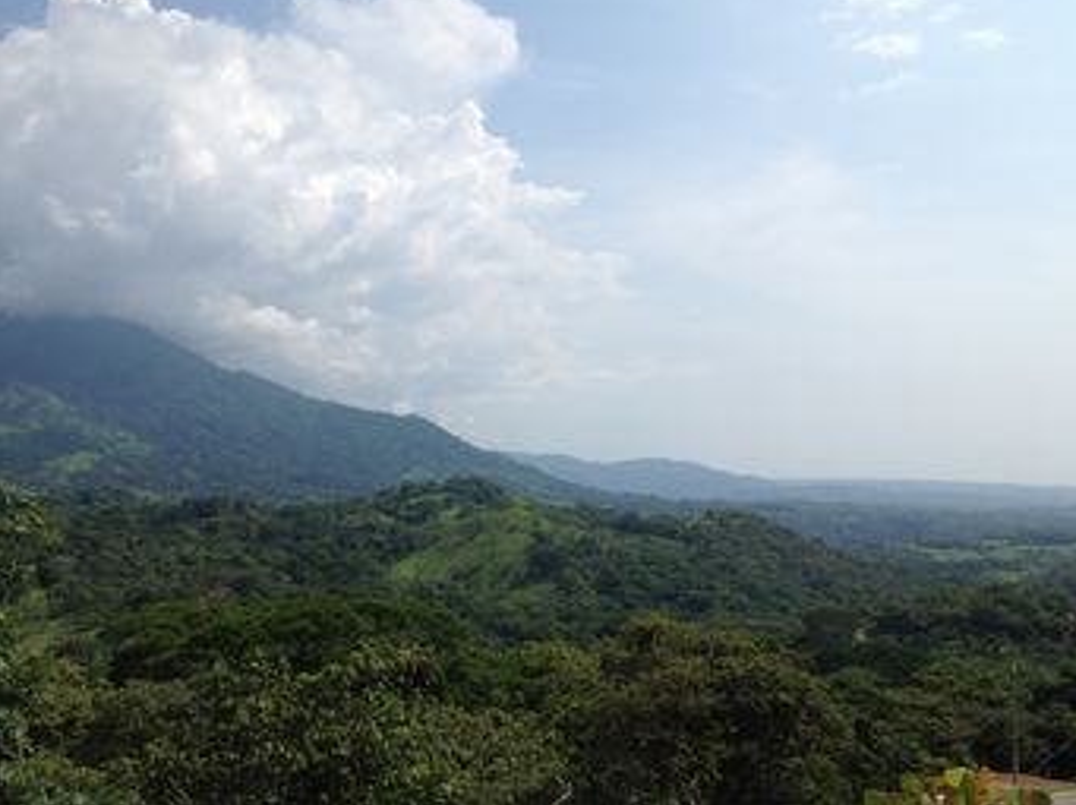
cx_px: 546
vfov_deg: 39.6
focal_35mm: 36
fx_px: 1118
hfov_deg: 51.4
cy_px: 393
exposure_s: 1/3460
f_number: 2.4
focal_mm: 4.28
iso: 64
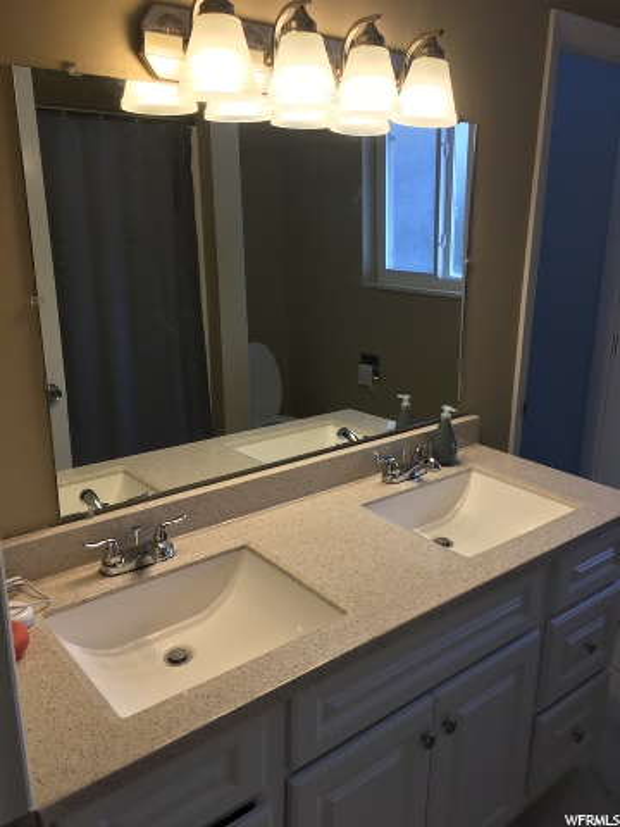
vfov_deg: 61.7
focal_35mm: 29
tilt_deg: -15.9
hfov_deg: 48.2
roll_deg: -0.4
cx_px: 310
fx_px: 693
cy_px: 414
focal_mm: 4.15
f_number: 2.2
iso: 25
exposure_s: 1/60
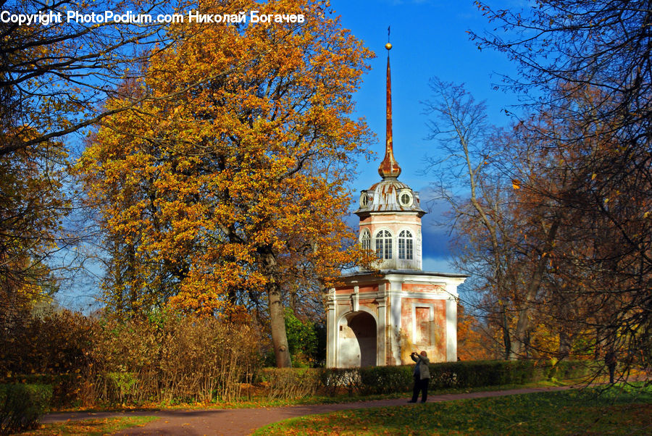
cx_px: 326
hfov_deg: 27.0
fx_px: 1360
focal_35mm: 75
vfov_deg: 18.2
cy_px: 218
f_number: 8
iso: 100
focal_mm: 50
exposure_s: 1/160
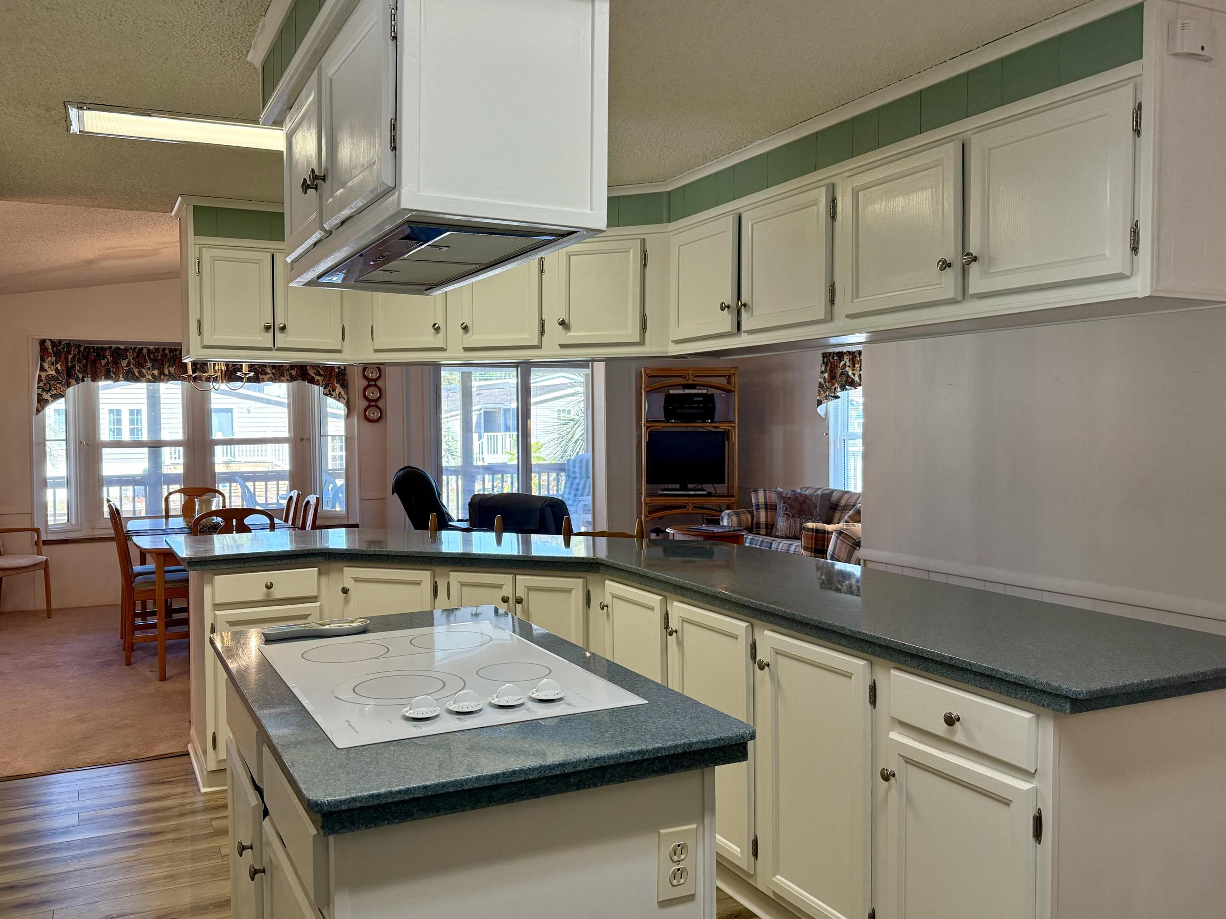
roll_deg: +0.0
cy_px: 451
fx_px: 992
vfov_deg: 49.7
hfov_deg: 63.3
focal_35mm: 28
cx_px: 549
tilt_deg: -1.3
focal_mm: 6.76
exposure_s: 1/230
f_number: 1.78
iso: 200
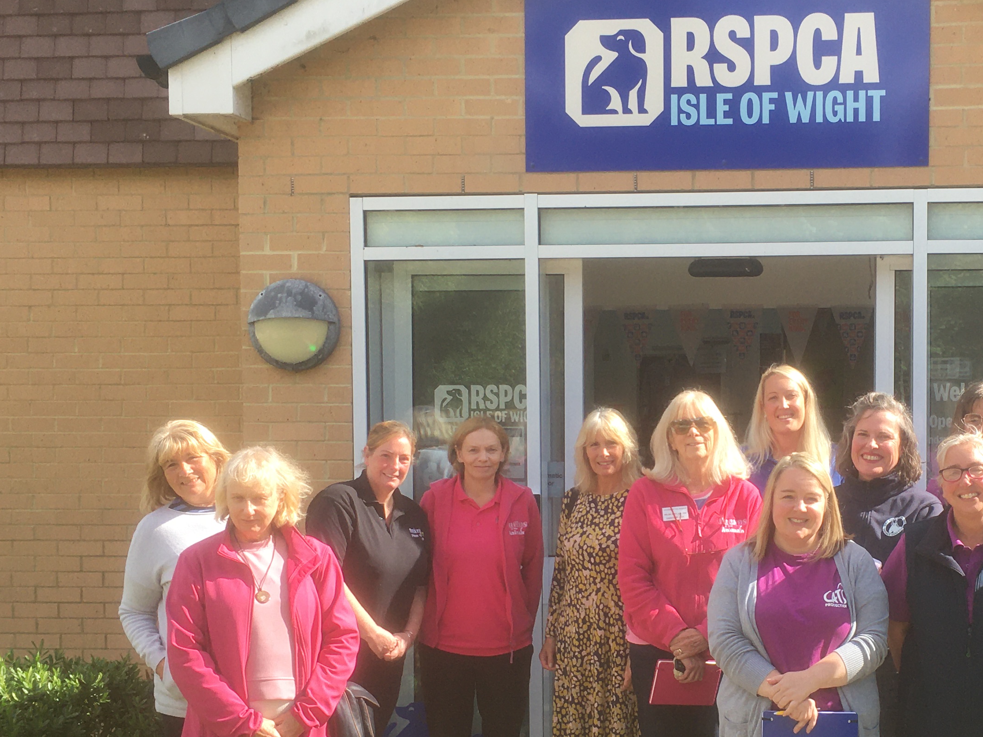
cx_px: 685
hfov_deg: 34.5
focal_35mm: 55
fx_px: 1562
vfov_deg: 26.5
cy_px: 448
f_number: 2.2
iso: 25
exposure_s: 1/578
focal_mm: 4.15
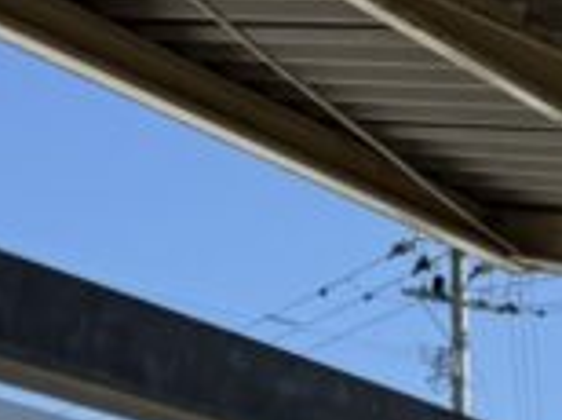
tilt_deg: -2.5
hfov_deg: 11.5
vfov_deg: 8.3
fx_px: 2594
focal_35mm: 160
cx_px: 1015
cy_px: 1096
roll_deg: +1.4
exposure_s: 1/4975
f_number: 1.78
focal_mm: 6.76
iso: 80
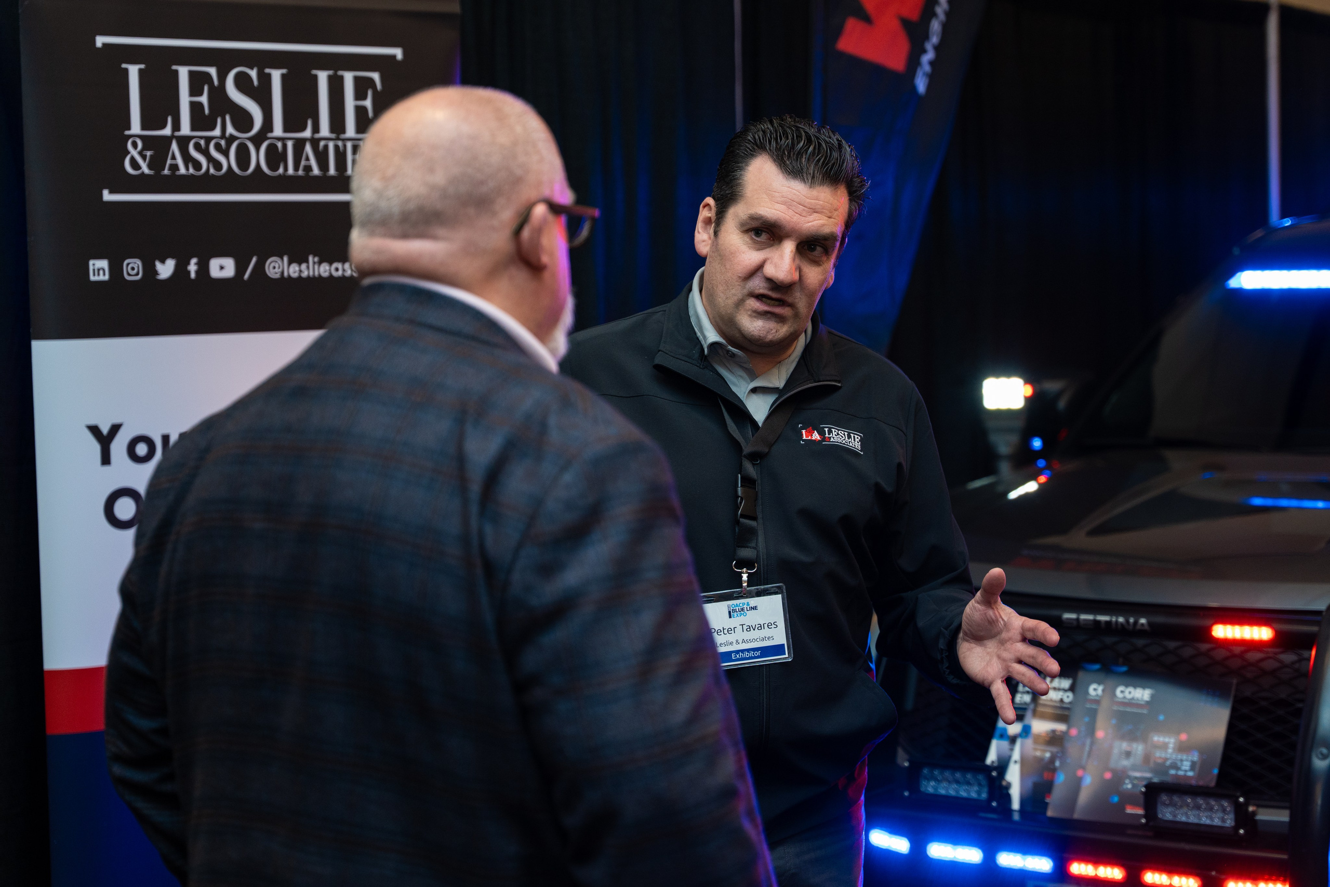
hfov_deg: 29.0
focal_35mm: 70
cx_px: 743
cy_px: 437
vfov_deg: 19.6
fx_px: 2569
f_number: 2.8
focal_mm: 62
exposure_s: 1/200
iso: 800
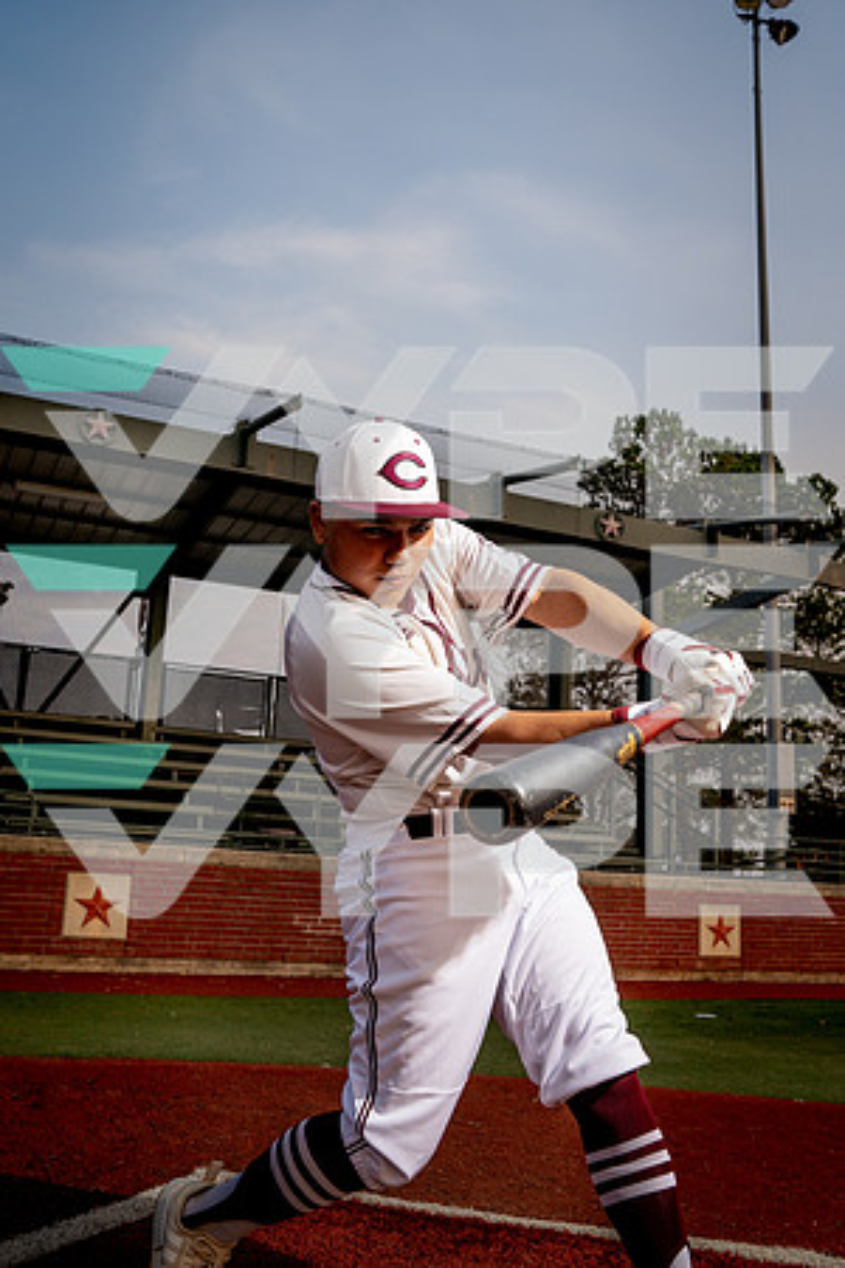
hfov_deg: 37.9
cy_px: 634
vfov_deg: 54.4
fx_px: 1232
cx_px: 422
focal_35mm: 35
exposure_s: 1/250
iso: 500
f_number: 6.3
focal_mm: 35
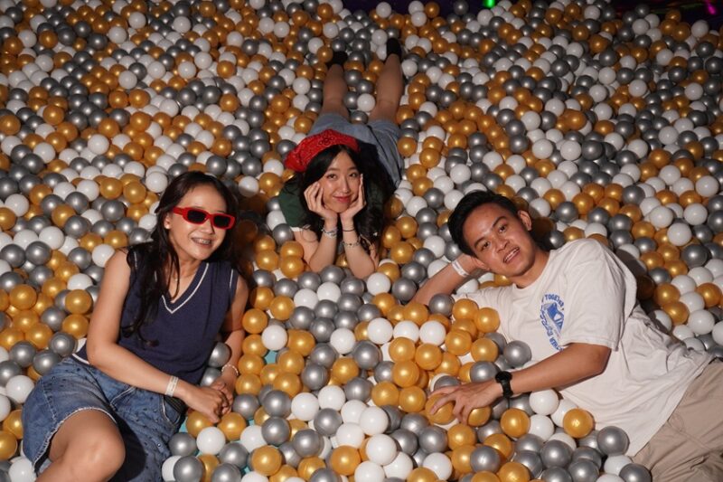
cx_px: 362
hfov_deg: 45.0
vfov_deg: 30.8
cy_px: 241
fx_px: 873
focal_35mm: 44
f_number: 5.6
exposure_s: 1/100
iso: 400
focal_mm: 29
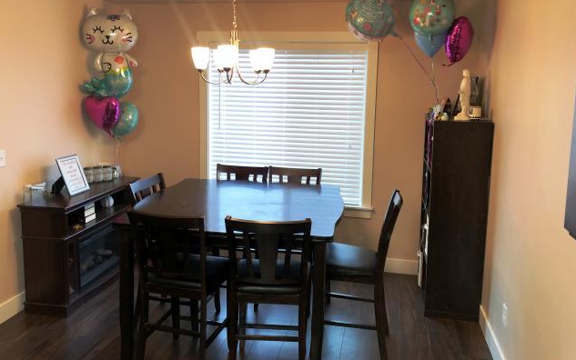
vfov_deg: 41.7
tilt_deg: -7.5
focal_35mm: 30
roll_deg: -1.6
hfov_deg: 62.9
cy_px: 153
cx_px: 289
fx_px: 471
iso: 40
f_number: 1.8
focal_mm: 4
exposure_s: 1/24
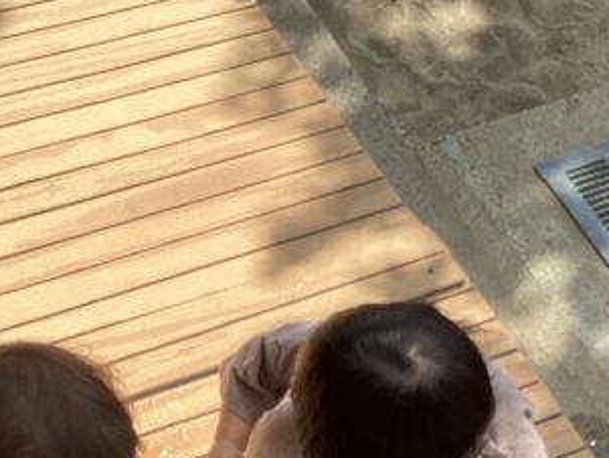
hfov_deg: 24.7
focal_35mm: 79
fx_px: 1390
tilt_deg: -56.8
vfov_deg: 18.1
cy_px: 480
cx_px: 370
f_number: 2.4
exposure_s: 1/265
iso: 25
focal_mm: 3.3
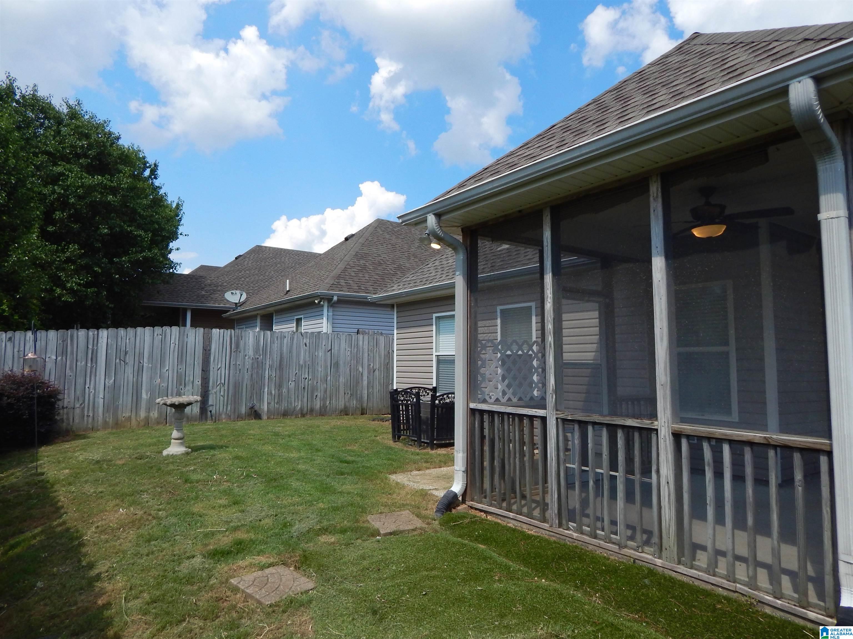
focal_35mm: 23
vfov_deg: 58.9
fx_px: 567
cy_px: 320
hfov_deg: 73.9
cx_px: 426
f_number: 3
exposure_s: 1/1500
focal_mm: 4
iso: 125
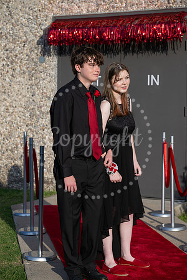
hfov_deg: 16.7
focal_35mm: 82
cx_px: 94
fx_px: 639
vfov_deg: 24.8
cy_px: 140
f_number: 5
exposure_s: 1/2000
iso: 320
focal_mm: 82
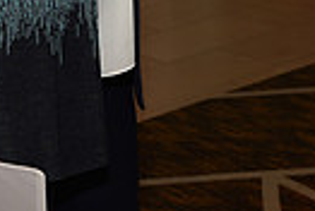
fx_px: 1473
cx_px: 257
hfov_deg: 12.1
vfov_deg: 7.9
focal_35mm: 168
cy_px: -191
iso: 200
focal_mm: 38
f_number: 5
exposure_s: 1/60
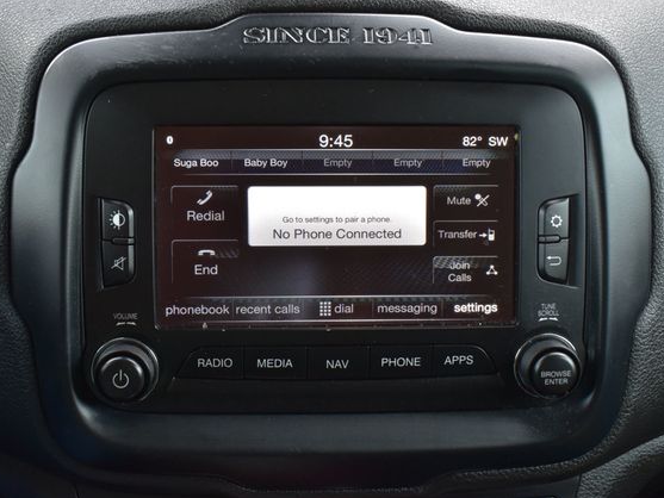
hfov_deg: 36.1
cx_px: 305
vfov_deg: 27.5
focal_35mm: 53
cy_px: 251
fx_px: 1017
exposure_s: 1/30
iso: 400
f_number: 7.1
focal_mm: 32
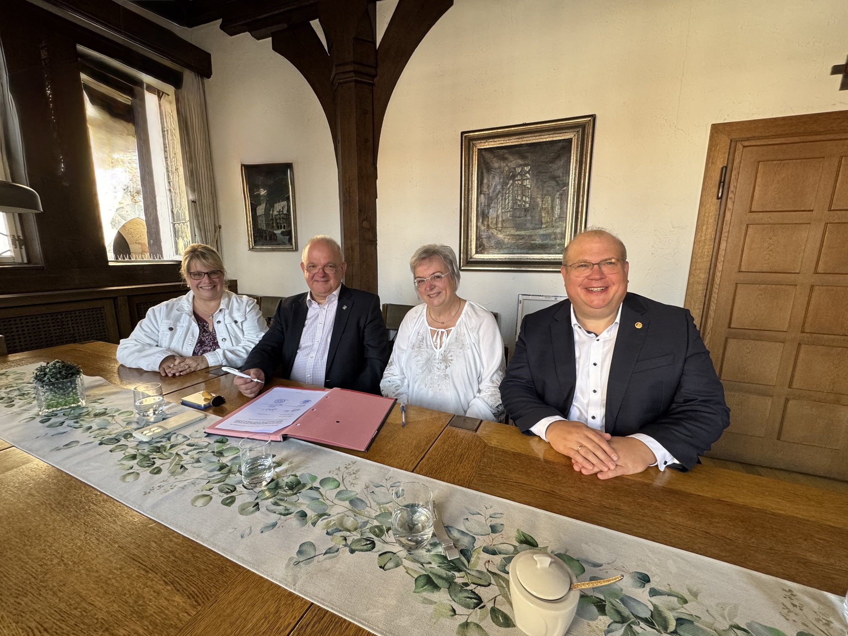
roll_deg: -0.3
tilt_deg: -11.3
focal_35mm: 14
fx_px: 343
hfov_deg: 102.1
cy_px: 318
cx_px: 424
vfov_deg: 85.7
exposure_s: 1/100
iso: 200
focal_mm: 2.22
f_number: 2.2
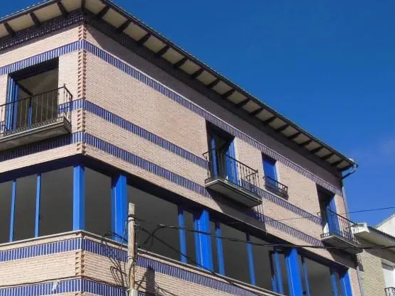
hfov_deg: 39.0
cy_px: 253
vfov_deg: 30.4
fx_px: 525
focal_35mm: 46
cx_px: 58
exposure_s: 1/1500
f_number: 3.5
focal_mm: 4.5
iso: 125
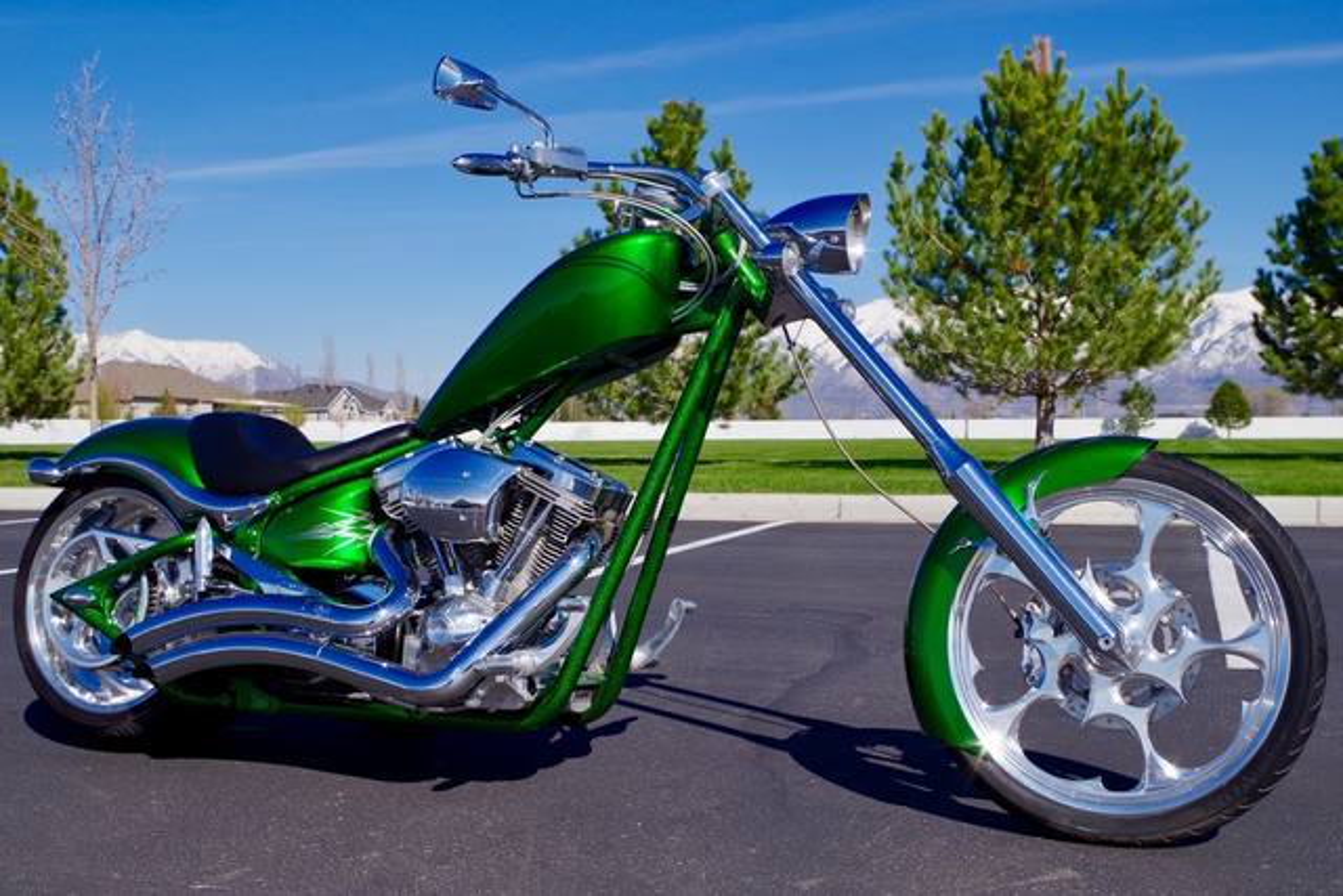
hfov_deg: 53.1
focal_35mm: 36
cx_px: 672
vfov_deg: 36.9
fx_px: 1343
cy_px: 448
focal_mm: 24.38
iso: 200
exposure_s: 1/500
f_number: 9
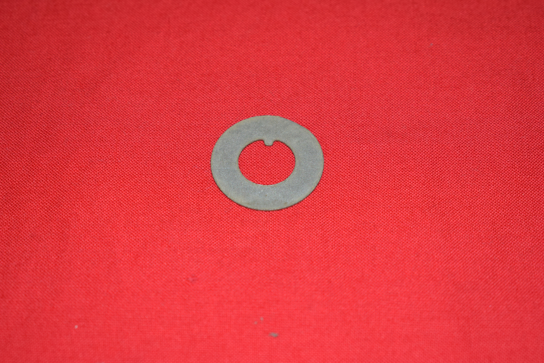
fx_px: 1247
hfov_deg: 24.6
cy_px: 182
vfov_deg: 16.6
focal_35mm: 82
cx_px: 272
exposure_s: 1/160
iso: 640
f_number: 5.6
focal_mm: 55
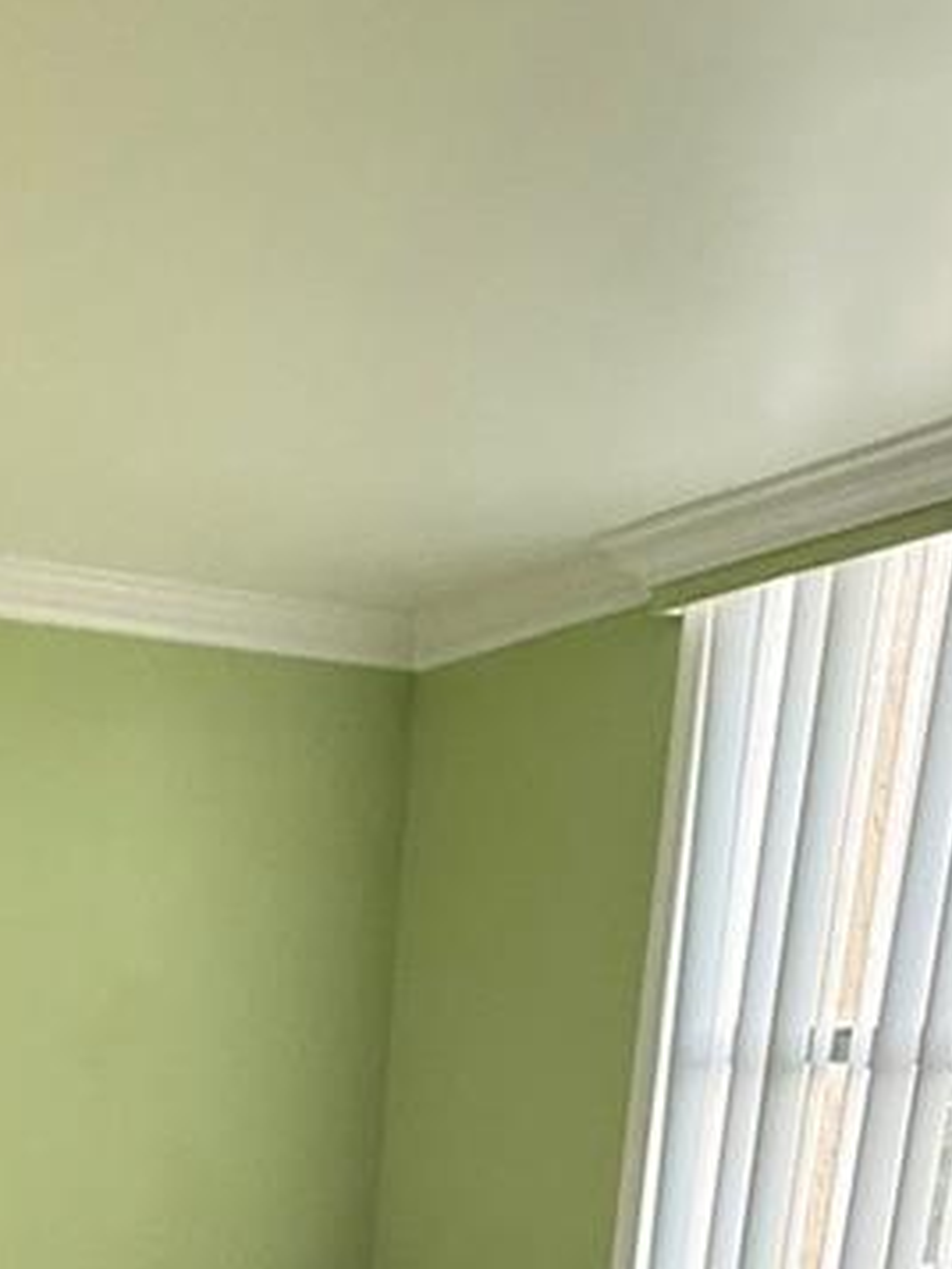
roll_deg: -1.5
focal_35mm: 47
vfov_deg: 32.2
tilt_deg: -15.4
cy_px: 1585
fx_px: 1722
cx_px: -28
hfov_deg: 28.7
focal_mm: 2.22
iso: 400
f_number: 2.2
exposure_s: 1/60
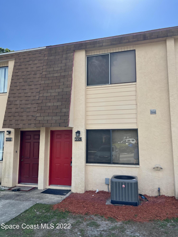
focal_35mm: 26
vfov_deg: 67.3
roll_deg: -0.4
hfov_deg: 53.1
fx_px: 178
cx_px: 89
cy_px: 118
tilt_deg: +7.4
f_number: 1.5
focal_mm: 5.7
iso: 50
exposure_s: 1/2841
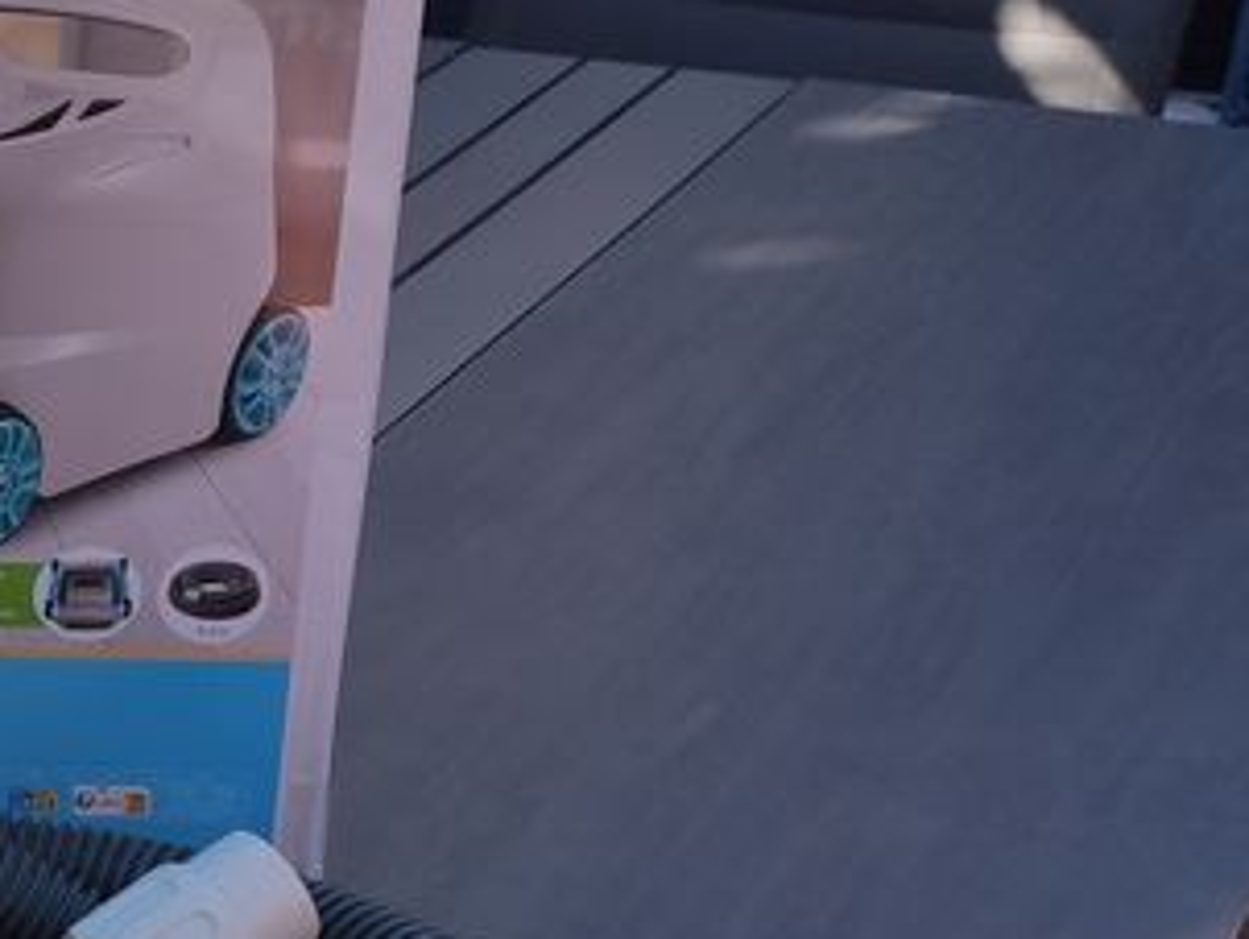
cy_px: 819
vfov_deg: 17.0
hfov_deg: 19.0
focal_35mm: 86
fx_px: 3105
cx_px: -786
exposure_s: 1/882
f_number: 1.75
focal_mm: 4.77
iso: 112
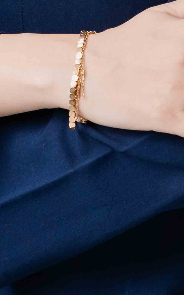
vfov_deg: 4.3
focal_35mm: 482
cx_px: 102
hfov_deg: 2.7
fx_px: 3869
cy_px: -140
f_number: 6.3
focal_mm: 85
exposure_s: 1/250
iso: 1000
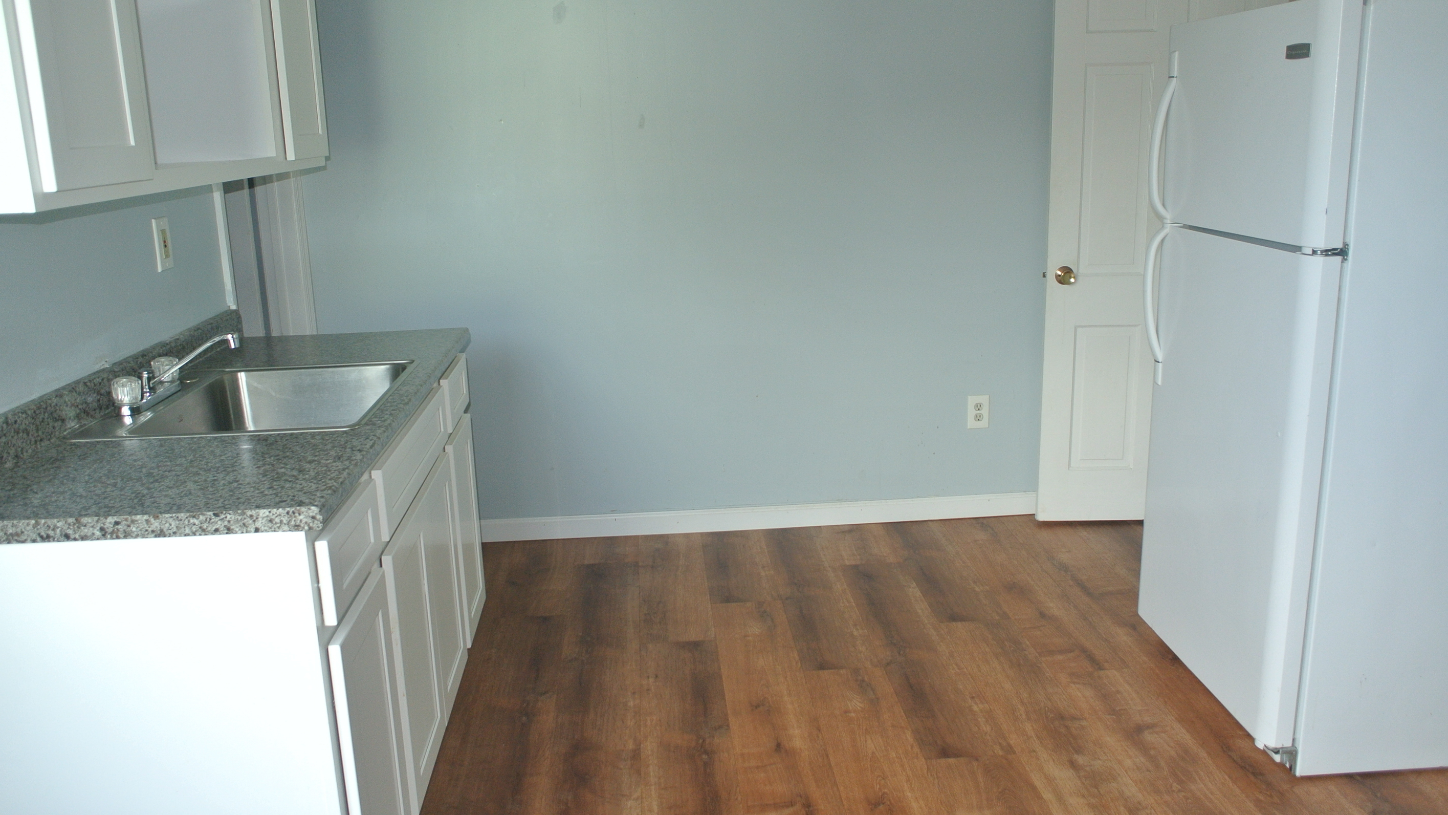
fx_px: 1113
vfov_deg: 40.2
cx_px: 727
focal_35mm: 29
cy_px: 399
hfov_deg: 66.1
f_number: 2.8
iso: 250
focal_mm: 10
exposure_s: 1/60
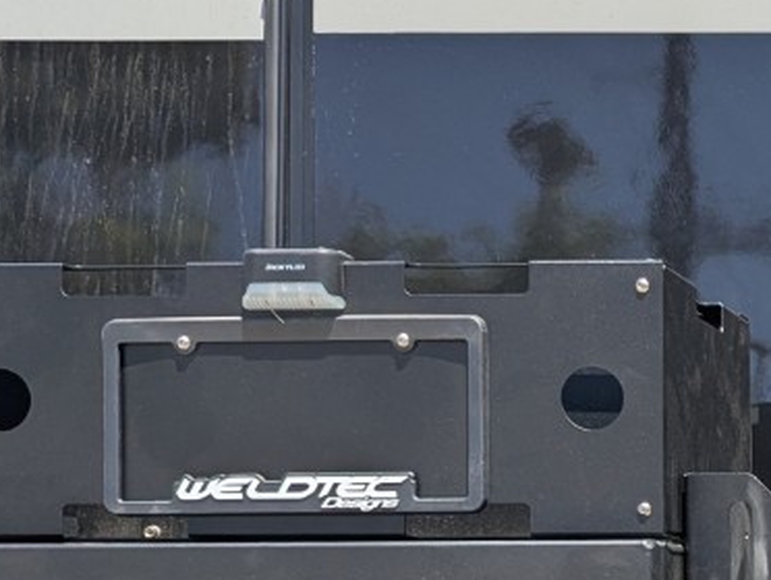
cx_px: 1104
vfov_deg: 15.9
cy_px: 675
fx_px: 2007
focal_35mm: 90
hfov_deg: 19.4
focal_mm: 6.81
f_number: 1.85
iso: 47
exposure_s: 1/1272
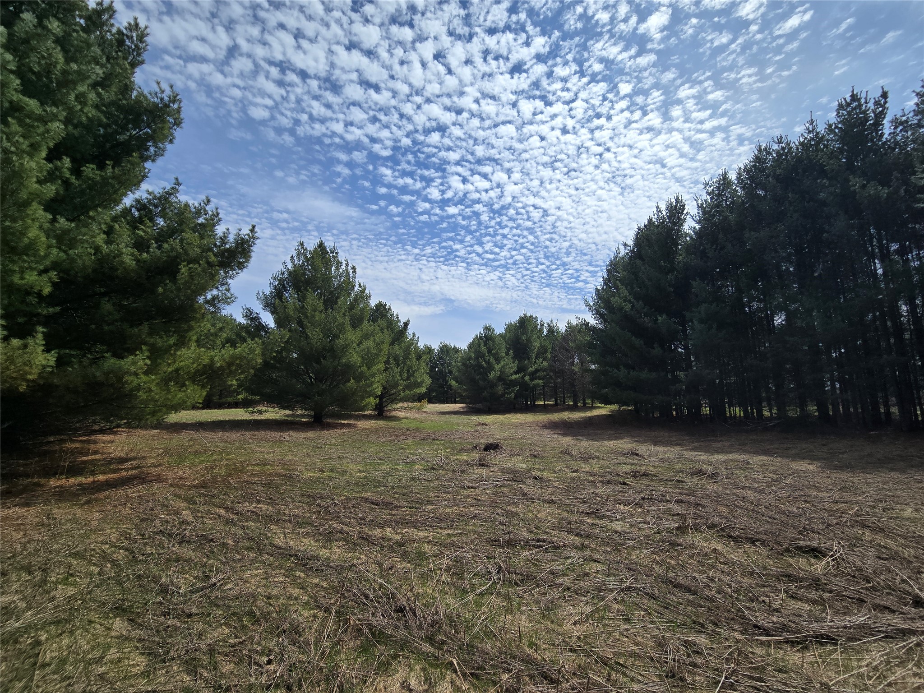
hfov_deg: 106.2
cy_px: 346
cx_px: 462
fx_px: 347
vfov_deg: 89.9
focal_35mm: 13
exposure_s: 1/3126
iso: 50
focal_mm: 2.2
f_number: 2.2
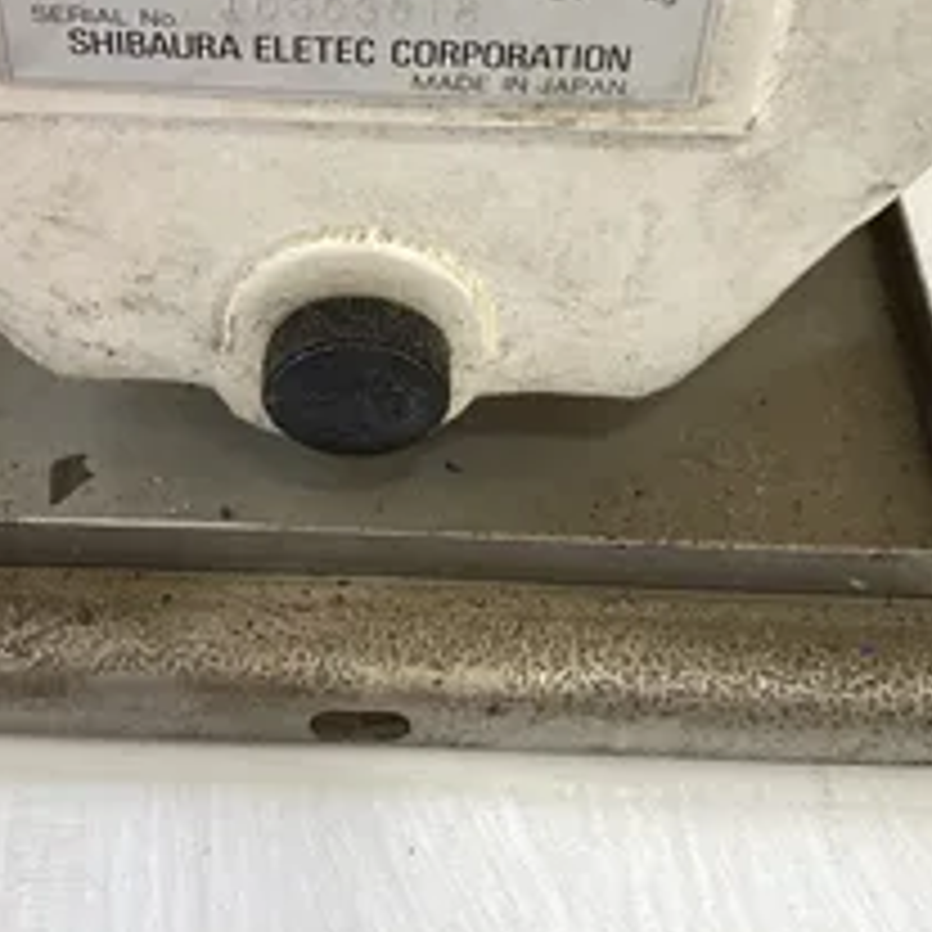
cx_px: 383
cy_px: 63
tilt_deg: -38.5
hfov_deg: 32.1
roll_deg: +1.1
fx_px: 1614
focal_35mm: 53
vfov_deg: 30.5
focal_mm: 3.3
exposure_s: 1/50
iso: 100
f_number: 2.4
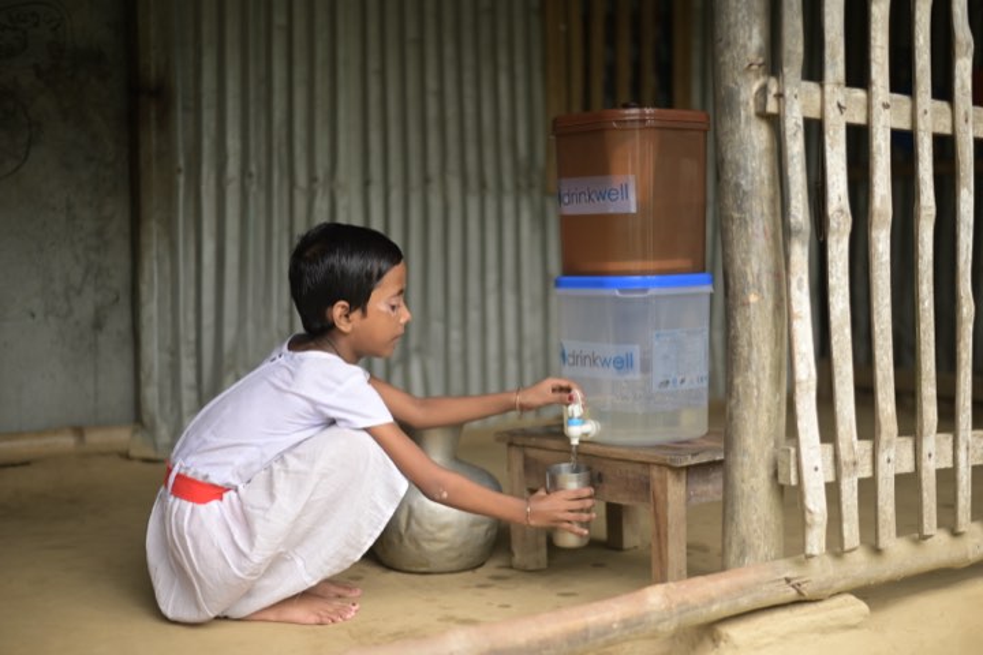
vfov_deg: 27.0
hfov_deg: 39.6
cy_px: 328
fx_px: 1365
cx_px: 492
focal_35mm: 50
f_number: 1.8
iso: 500
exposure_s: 1/2500
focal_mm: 50
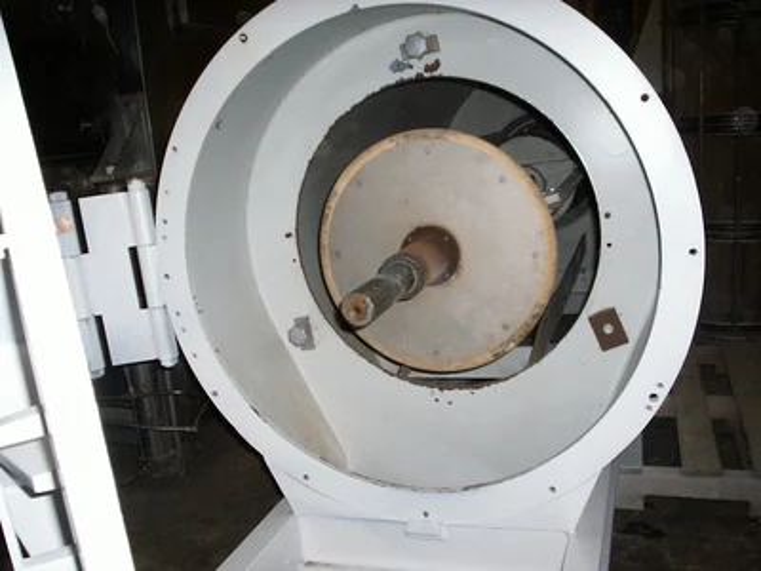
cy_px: 286
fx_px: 791
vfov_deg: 39.7
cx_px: 380
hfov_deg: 51.4
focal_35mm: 36
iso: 140
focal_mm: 5.9
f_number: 4.5
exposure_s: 1/64
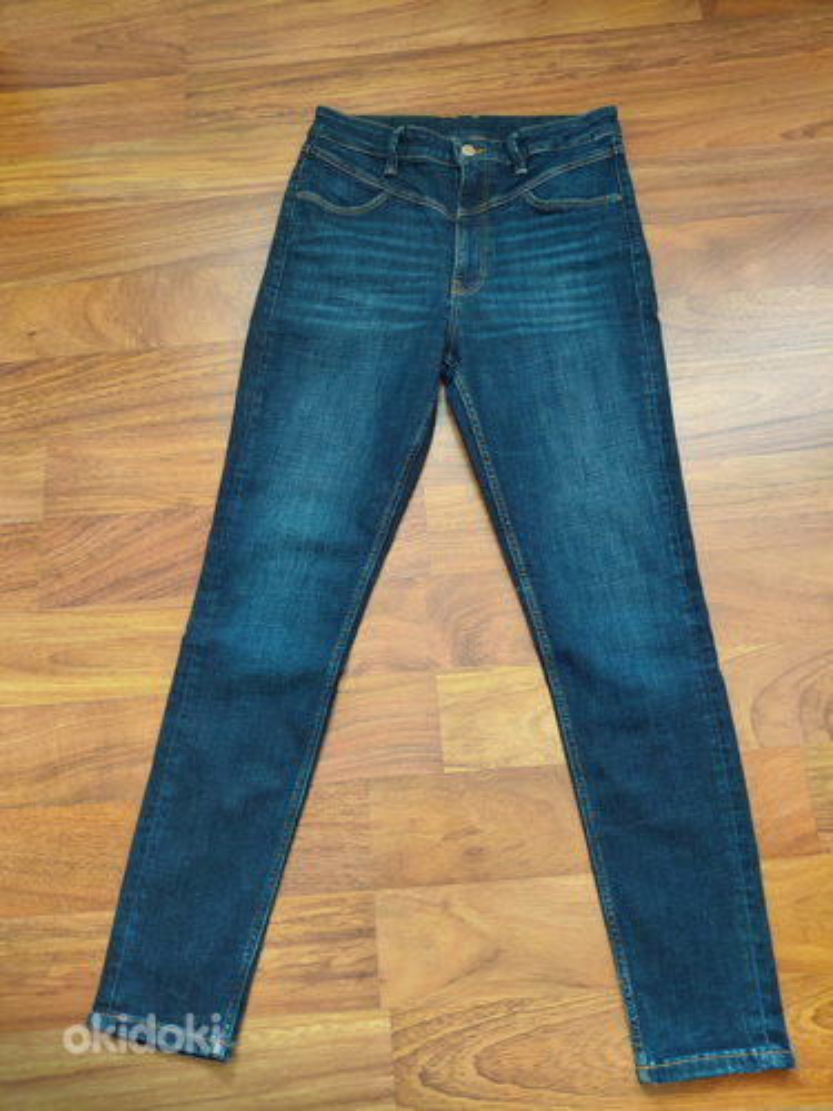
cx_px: 416
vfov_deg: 69.4
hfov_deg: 54.9
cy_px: 556
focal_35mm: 25
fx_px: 802
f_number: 1.8
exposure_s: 1/60
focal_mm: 4.69
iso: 320
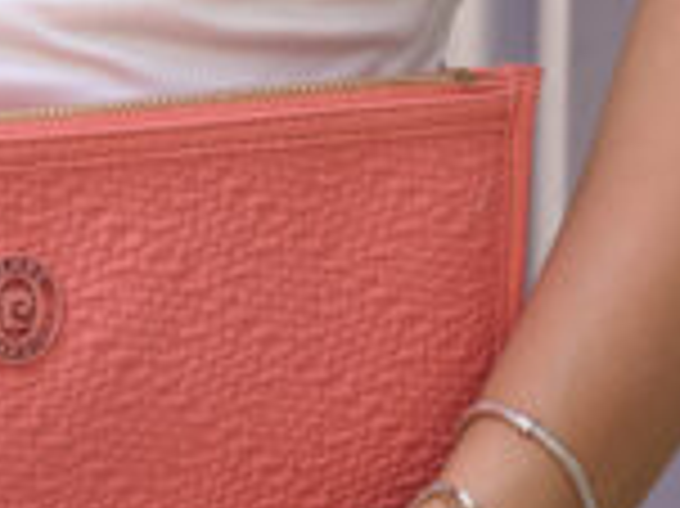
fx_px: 5743
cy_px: -715
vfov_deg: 4.9
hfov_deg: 6.7
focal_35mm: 293
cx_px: -90
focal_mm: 51.1
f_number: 2.8
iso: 400
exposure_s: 1/500
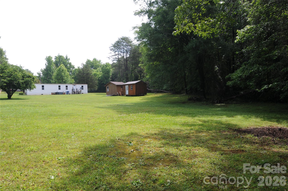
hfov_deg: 70.5
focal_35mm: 26
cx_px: 144
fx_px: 204
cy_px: 96
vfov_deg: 50.3
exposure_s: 1/250
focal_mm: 17
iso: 200
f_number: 7.1
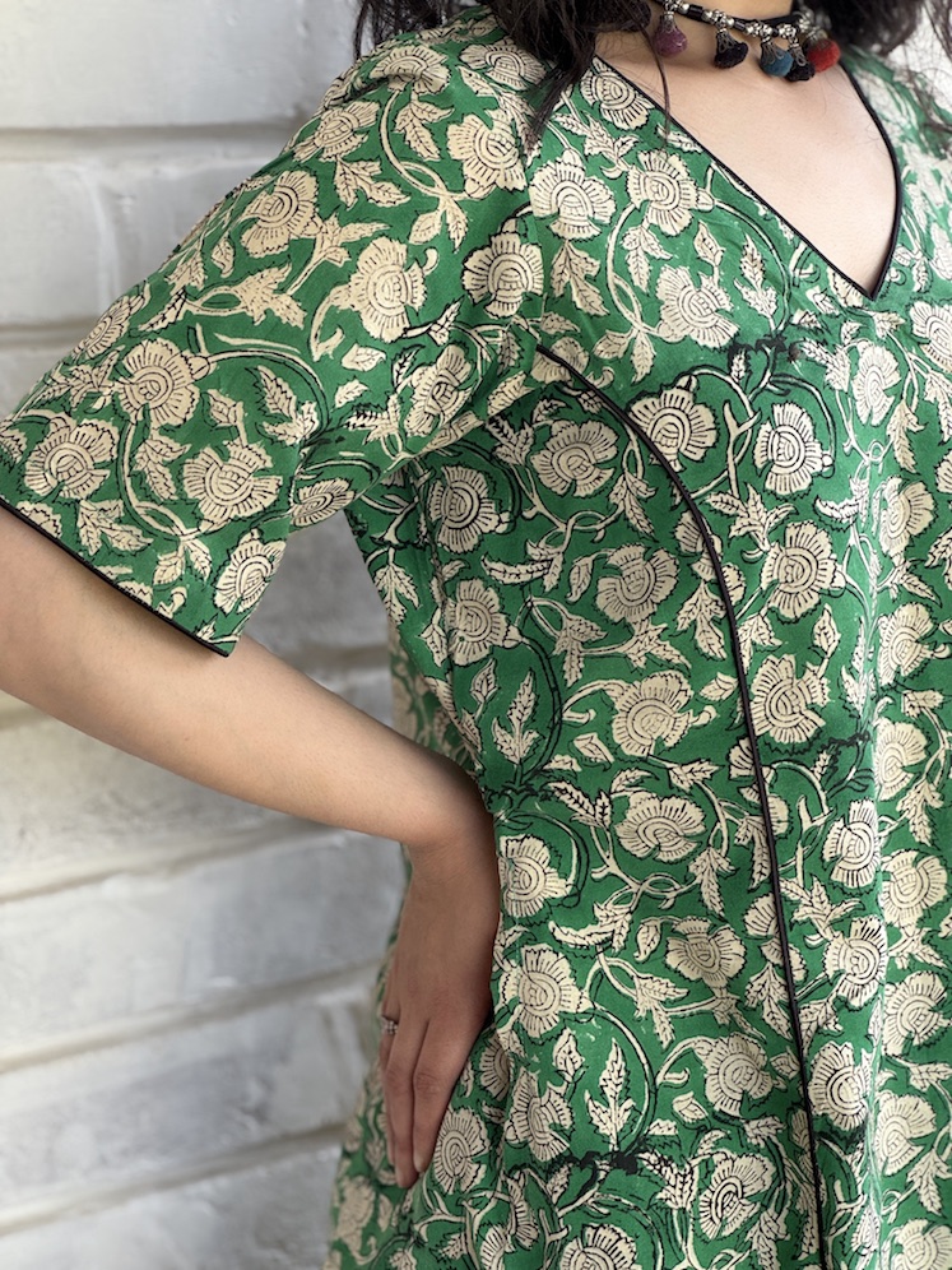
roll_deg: +0.3
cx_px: 476
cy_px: 635
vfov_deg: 25.3
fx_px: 2824
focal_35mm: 77
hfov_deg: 19.1
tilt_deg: -12.7
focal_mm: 9
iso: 64
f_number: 2.8
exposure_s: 1/99
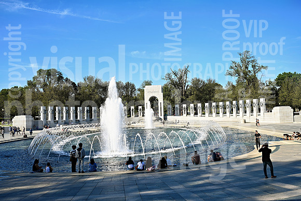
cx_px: 150
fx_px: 268
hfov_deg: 58.7
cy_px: 100
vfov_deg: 41.1
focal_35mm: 32
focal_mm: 32
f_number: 7.1
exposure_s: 1/500
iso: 250
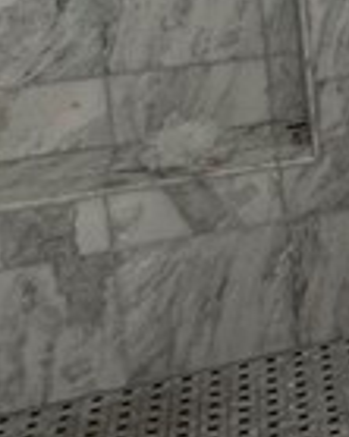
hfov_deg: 10.2
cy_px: -75
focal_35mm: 101
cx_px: 1094
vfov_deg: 18.1
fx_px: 1305
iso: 40
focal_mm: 2.22
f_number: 2.2
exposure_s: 1/158
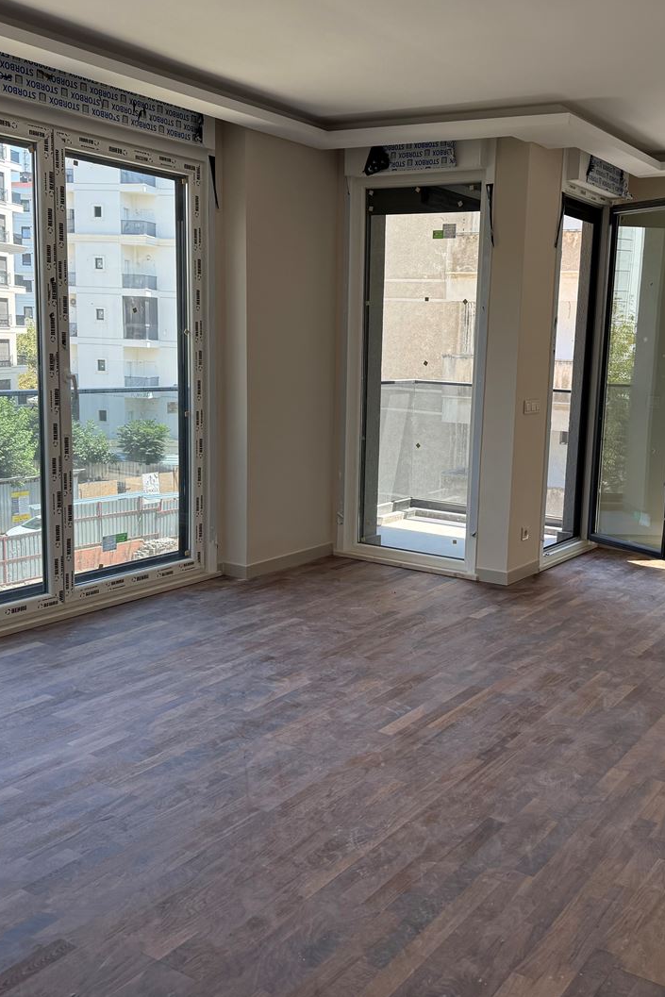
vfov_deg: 55.8
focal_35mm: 34
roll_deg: -2.1
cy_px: 491
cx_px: 441
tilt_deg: -9.1
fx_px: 942
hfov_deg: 38.5
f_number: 1.78
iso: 100
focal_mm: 6.76
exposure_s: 1/593
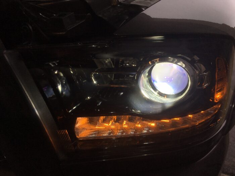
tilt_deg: -26.6
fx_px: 197
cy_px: 88
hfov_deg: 61.7
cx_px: 118
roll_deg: +0.5
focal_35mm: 29
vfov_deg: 48.2
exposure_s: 1/189
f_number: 2.2
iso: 25
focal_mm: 4.15
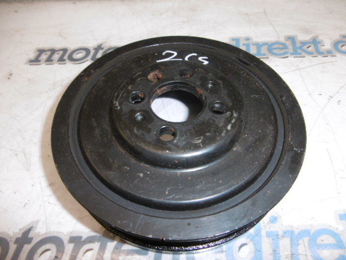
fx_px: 240
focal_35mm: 24
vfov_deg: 56.8
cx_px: 173
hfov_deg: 71.6
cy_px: 130
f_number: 7.8
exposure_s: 1/60
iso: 100
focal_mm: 4.3
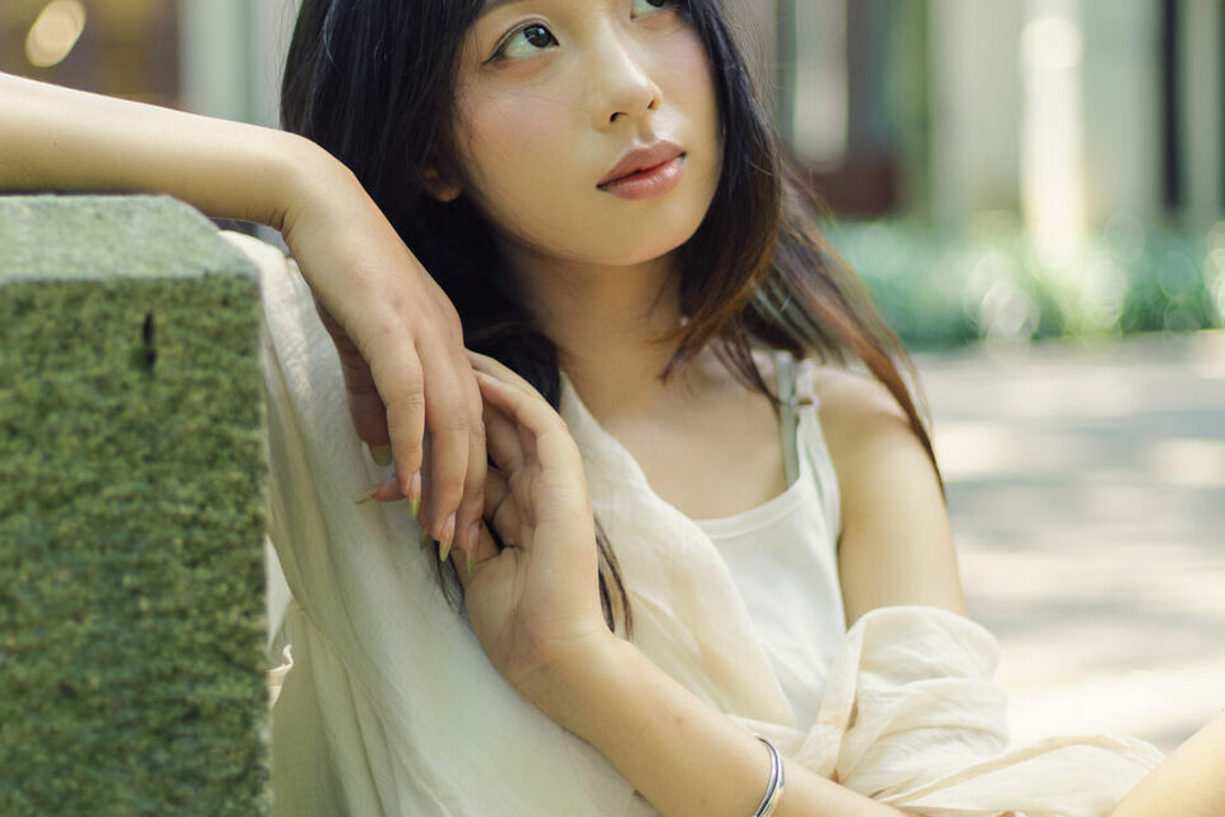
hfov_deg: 24.8
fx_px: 2790
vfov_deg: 16.7
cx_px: 567
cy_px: 382
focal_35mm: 82
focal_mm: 50
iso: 320
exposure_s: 1/400
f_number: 1.8
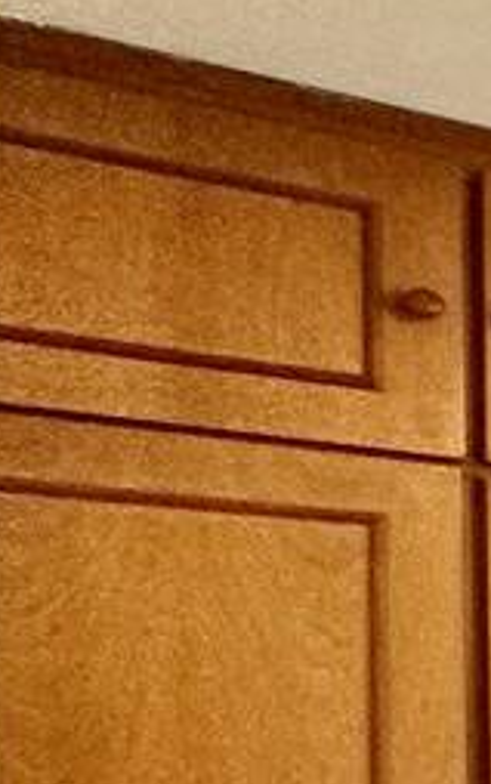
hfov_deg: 7.4
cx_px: 2149
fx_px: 1796
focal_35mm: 84
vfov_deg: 23.3
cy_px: 846
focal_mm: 2.22
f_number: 2.2
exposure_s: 1/120
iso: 250
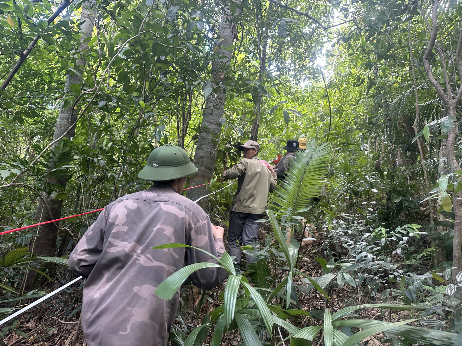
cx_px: 231
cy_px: 173
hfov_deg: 71.6
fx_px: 320
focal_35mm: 24
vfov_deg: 56.8
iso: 250
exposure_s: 1/78
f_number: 1.78
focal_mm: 6.86
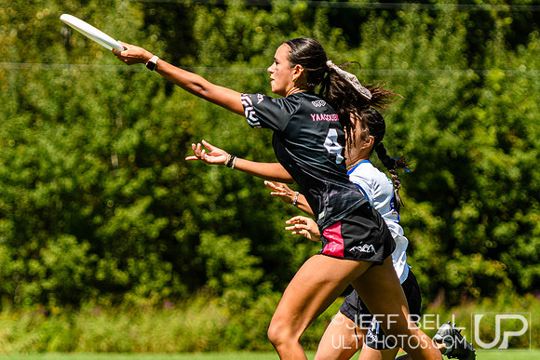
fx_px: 4749
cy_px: 173
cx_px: 325
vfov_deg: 4.3
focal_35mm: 317
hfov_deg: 6.5
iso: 100
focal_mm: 112
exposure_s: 1/1600
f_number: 3.2
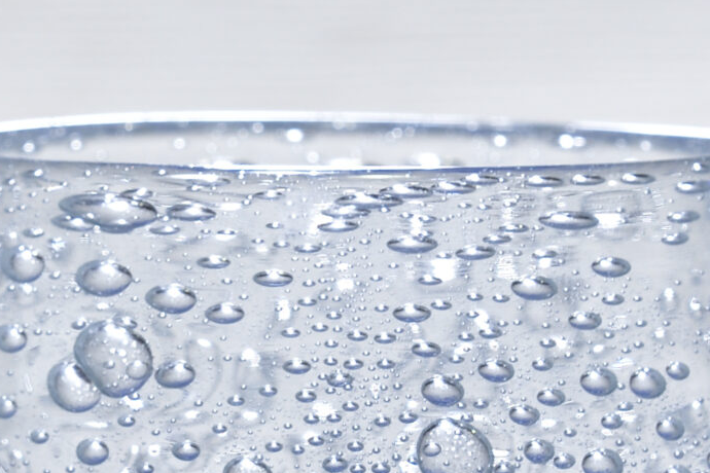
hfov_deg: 2.5
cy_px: 472
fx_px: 16467
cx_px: -113
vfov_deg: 1.6
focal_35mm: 835
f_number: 10
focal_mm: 150
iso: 100
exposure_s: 1/2
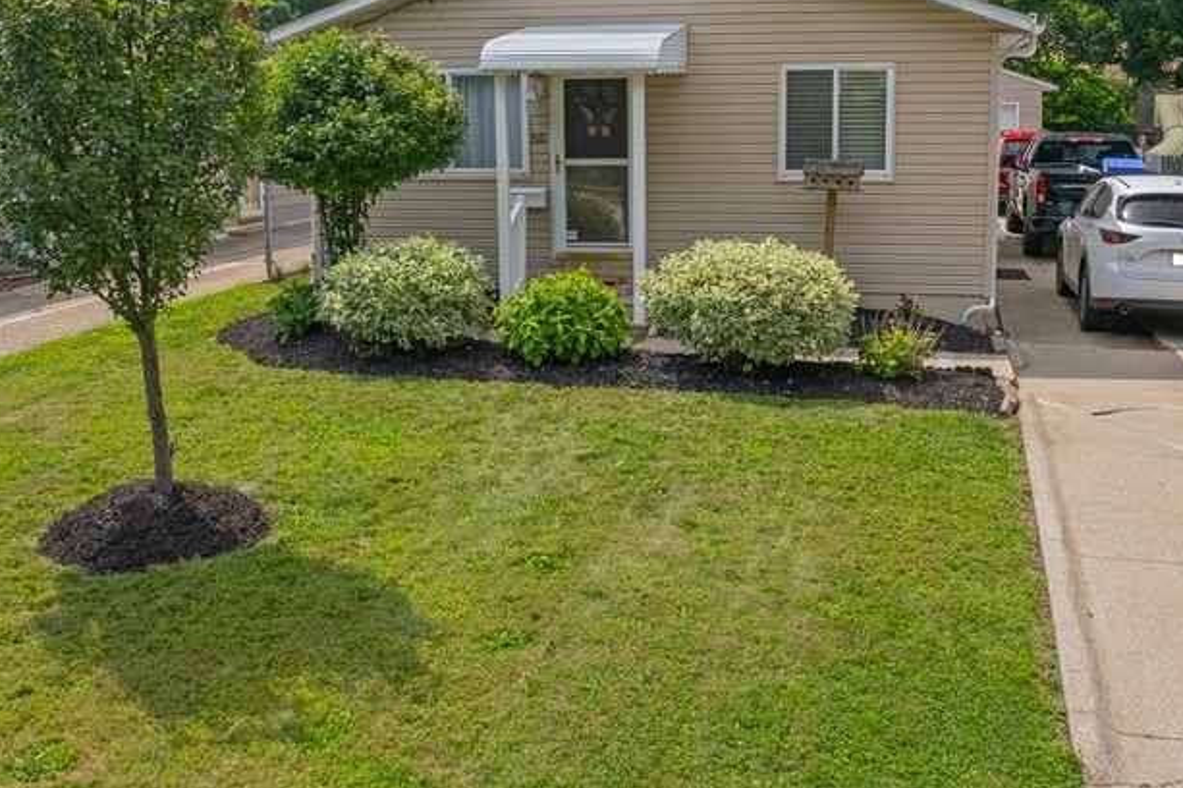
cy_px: 327
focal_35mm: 39
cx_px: 647
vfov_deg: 34.1
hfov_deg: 49.5
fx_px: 1281
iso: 100
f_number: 2.8
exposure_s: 1/500
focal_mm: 8.38
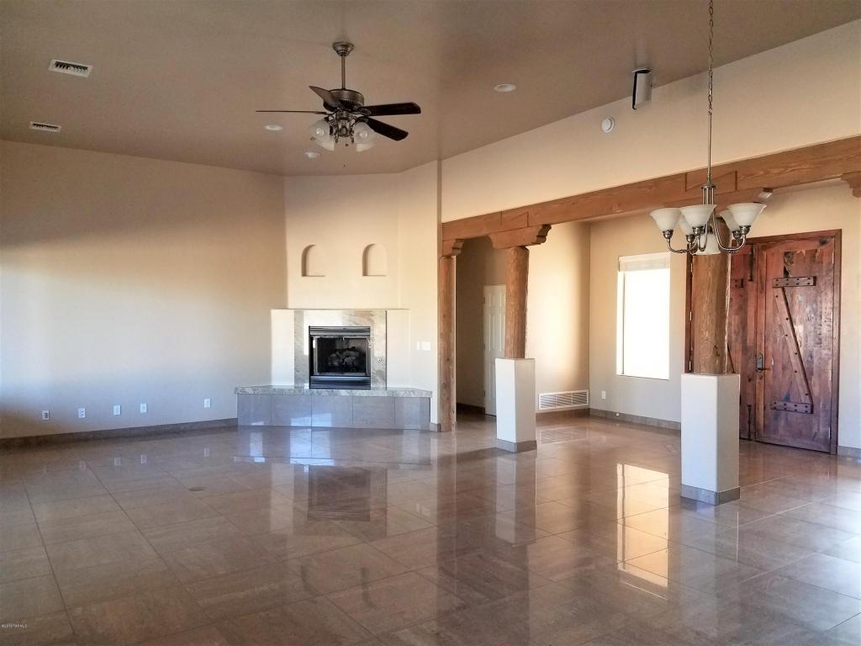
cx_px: 430
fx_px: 647
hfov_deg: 67.3
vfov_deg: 53.1
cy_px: 323
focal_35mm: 26
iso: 200
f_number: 1.7
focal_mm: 4.2
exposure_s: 1/50
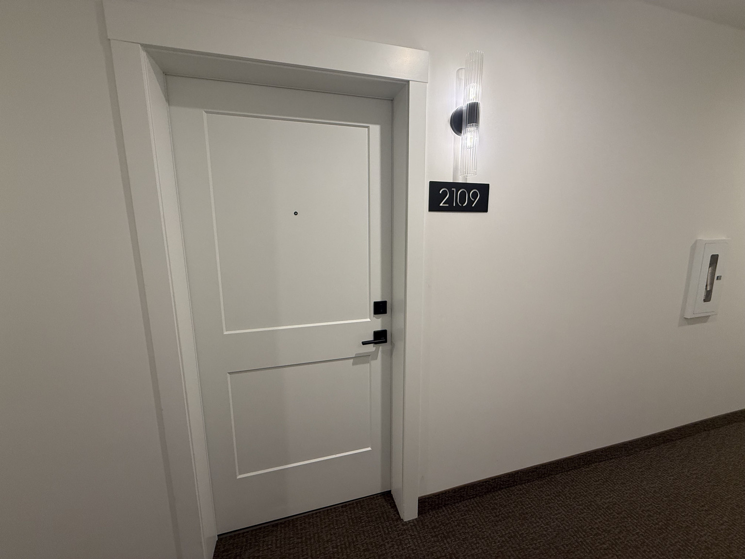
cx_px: 372
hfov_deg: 102.1
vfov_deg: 85.7
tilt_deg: -9.4
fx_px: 301
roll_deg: +0.4
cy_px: 280
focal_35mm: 14
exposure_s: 1/60
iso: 200
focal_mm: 2.22
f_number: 2.2
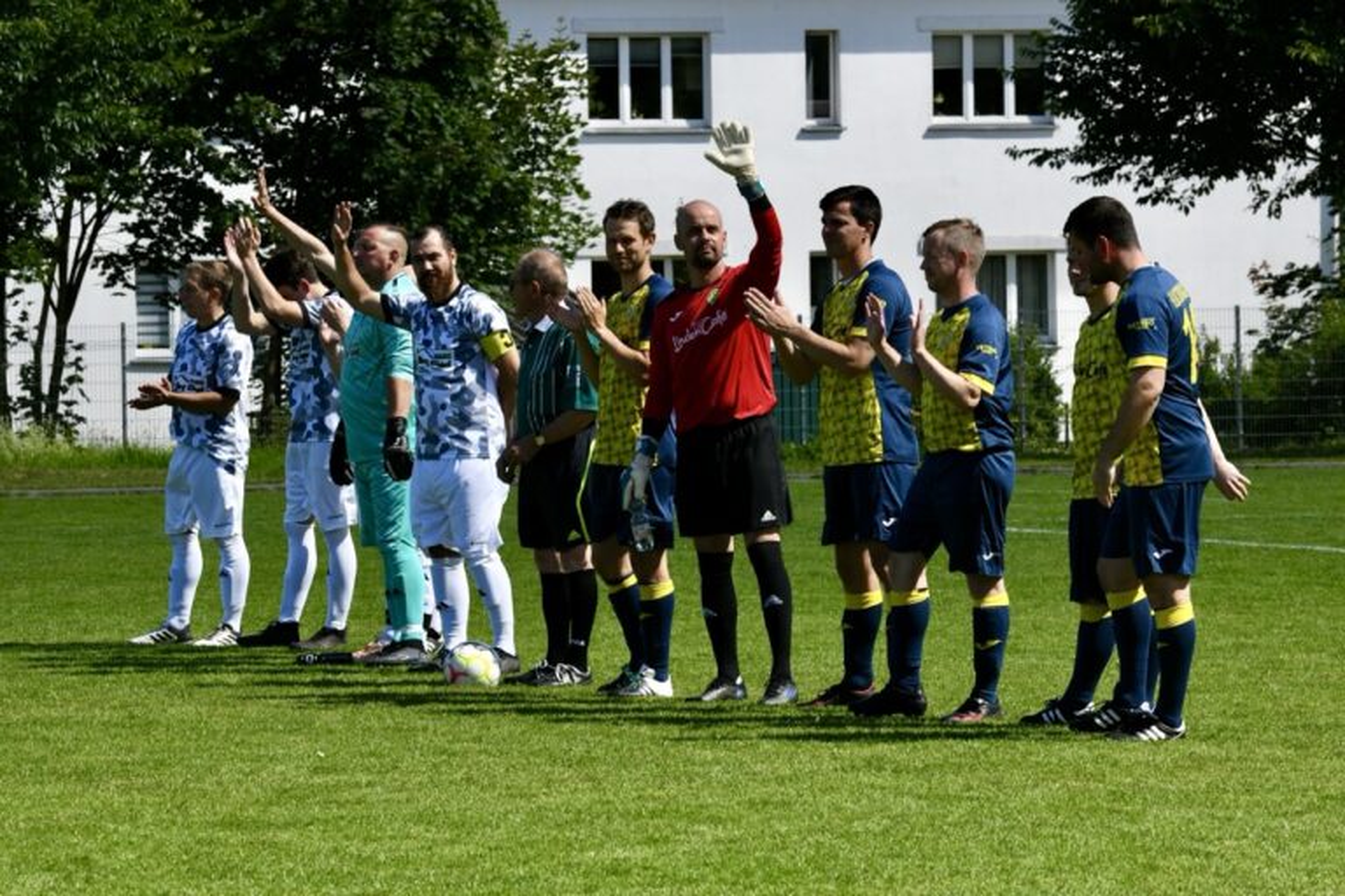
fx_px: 7285
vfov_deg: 7.0
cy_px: 448
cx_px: 672
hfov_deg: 10.5
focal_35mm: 195
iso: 2000
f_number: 16
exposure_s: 1/1600
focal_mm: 195
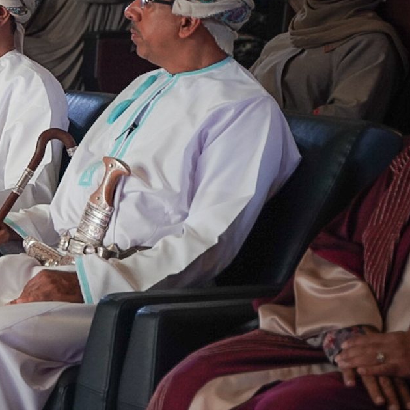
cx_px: -243
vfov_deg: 12.4
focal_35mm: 141
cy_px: 220
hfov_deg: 11.7
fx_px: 1889
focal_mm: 51
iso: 1600
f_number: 2.8
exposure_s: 1/100
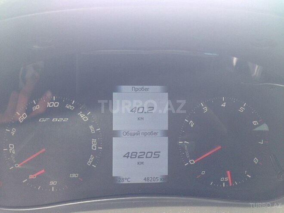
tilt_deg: -18.9
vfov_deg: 42.9
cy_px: 106
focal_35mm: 33
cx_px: 142
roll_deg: -2.8
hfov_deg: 55.4
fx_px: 271
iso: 50
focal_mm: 4.12
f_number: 2.4
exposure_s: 1/60
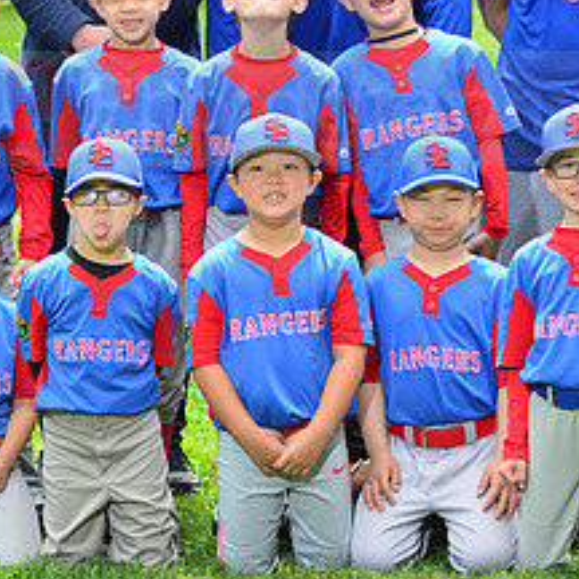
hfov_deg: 9.6
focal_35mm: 183
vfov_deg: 9.5
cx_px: 268
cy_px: 87
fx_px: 3463
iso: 200
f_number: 8
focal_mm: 80
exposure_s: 1/200
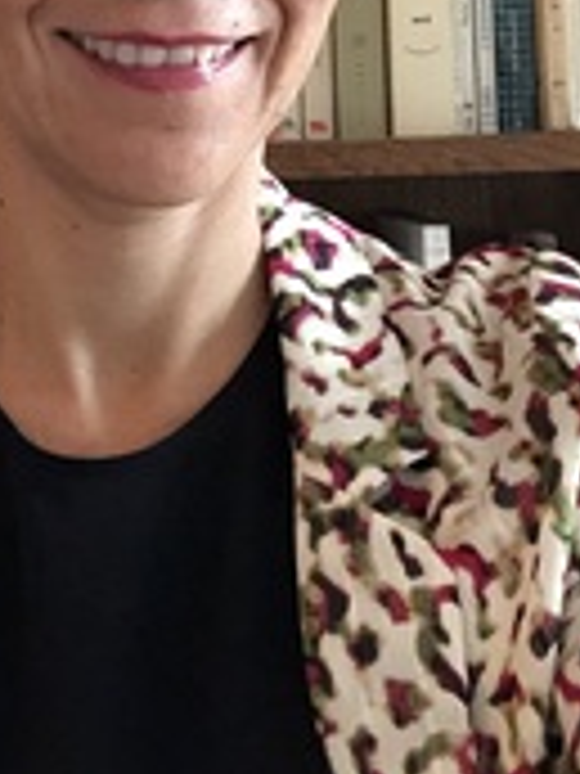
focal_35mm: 65
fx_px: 1452
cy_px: 45
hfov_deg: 22.5
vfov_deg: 28.4
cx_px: 209
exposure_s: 1/33
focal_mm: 2.87
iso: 400
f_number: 2.2
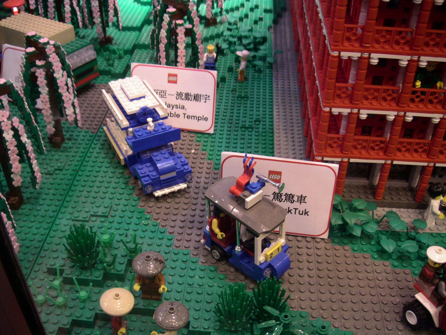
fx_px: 477
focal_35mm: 37
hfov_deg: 50.1
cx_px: 223
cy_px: 168
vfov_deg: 38.7
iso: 100
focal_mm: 5.7
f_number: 2.8
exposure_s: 1/6
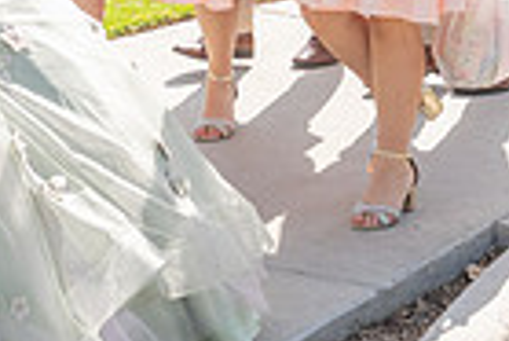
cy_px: -192
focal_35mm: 203
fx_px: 2873
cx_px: -10
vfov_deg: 6.7
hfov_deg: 10.0
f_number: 5.6
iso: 200
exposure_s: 1/500
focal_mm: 32
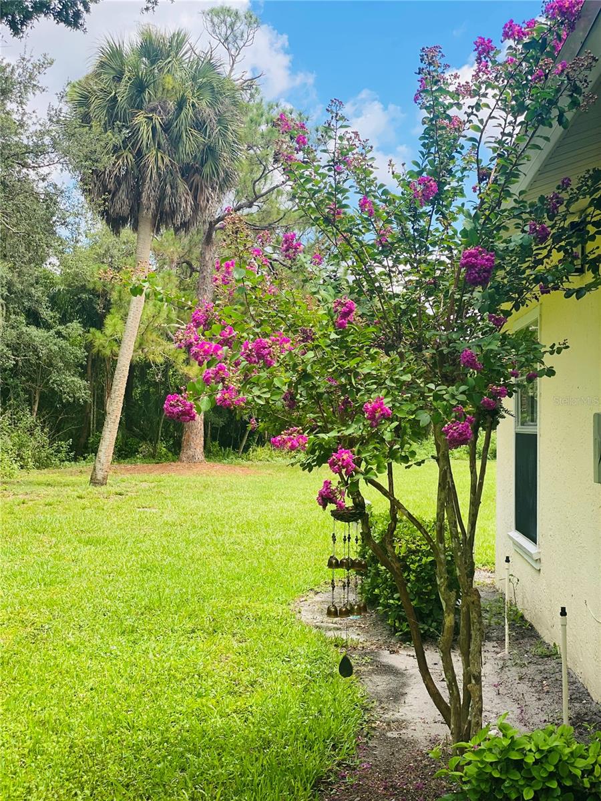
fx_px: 1204
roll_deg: -1.5
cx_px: 300
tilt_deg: +2.5
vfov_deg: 36.8
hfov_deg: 28.0
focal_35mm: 52
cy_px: 400
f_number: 2
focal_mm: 6
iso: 20
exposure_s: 1/424
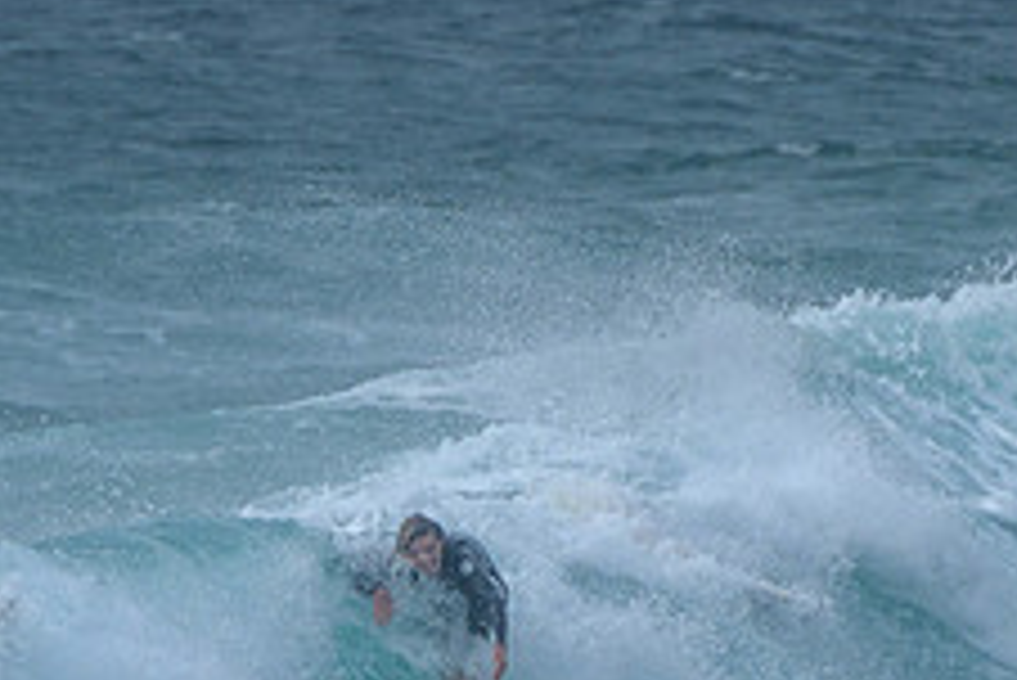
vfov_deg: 1.0
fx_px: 39970
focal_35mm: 1414
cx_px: 624
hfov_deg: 1.5
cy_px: 723
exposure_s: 1/2000
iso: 500
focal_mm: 400
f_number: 9
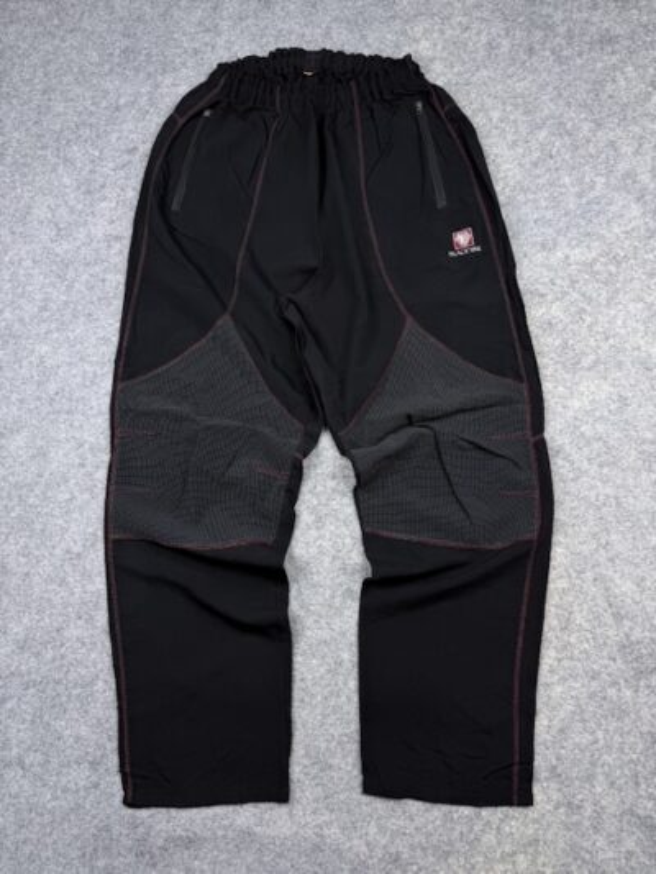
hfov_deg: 56.8
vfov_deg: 71.6
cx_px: 328
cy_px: 437
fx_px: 606
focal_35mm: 24
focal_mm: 6.76
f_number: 1.78
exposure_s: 1/126
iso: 64
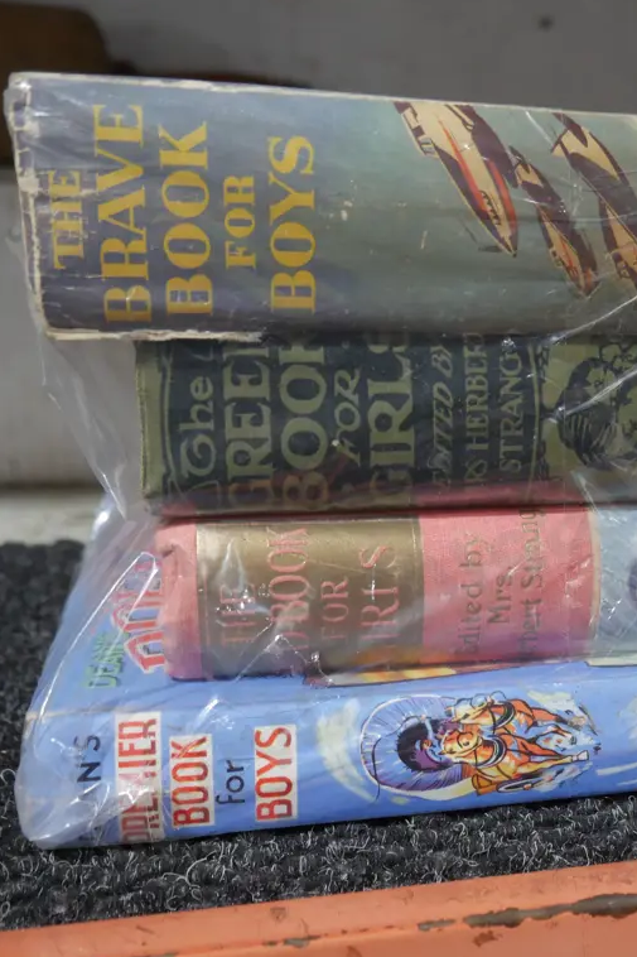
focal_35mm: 45
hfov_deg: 28.2
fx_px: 1195
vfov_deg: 43.6
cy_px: 478
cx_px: 623
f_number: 3.6
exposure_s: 1/60
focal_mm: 16
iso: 800
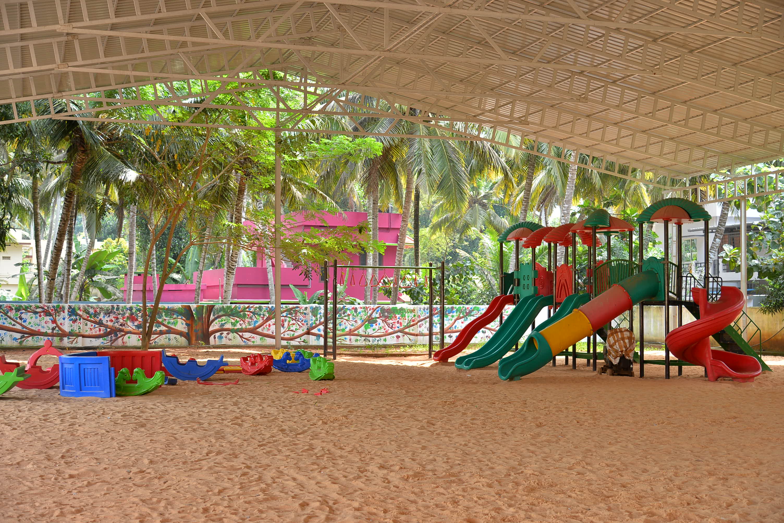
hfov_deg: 41.1
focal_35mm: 48
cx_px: 392
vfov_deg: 28.1
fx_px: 1046
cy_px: 262
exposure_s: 1/200
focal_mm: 48
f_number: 4
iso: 200
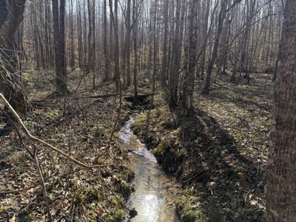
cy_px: 111
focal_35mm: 24
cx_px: 148
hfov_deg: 71.6
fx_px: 205
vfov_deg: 56.8
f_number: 1.78
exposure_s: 1/1585
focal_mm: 6.76
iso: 100
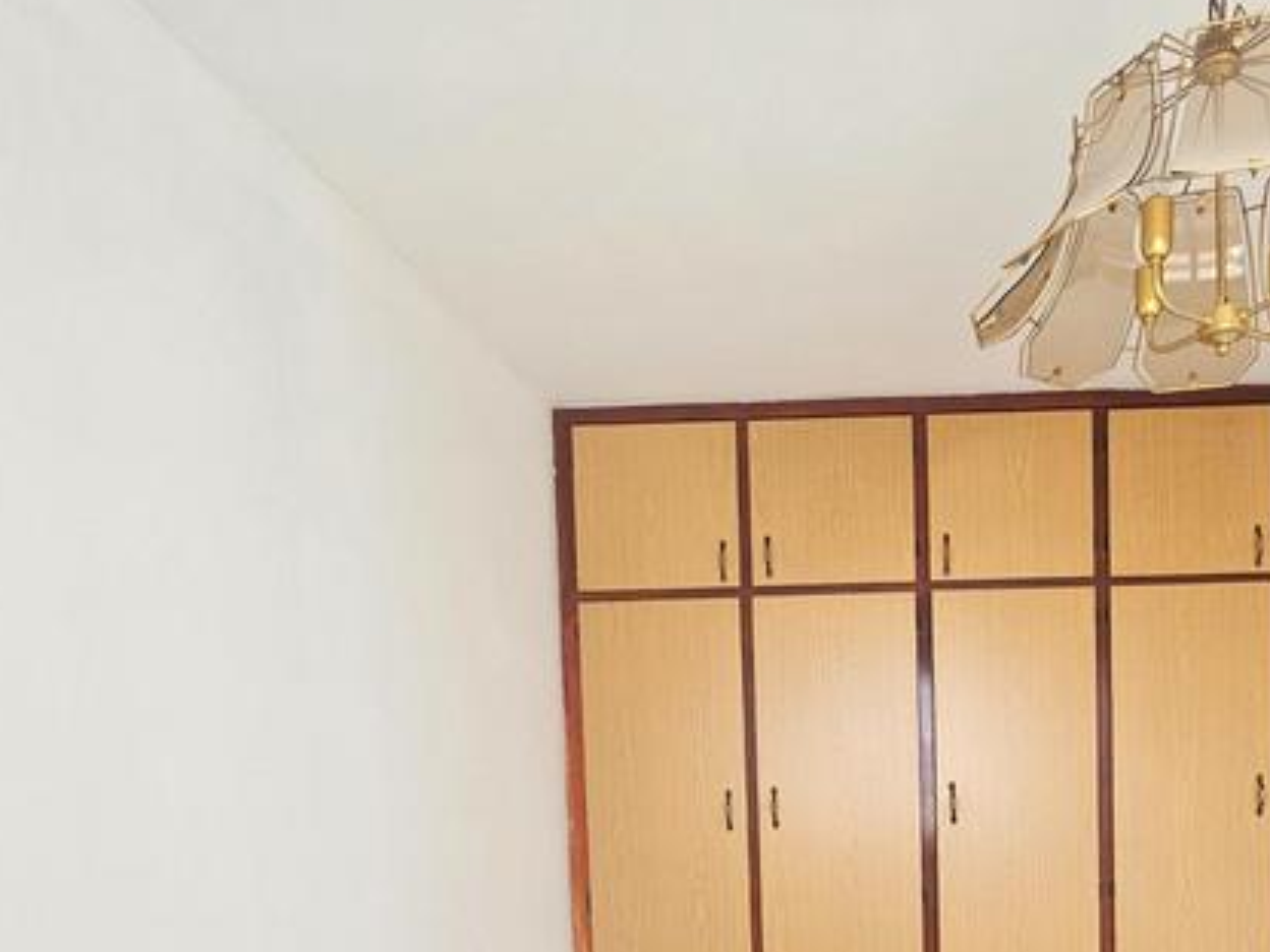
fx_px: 917
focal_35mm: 25
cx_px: 858
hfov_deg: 67.3
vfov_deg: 50.1
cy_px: 818
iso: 250
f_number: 2.2
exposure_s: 1/359
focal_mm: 2.2
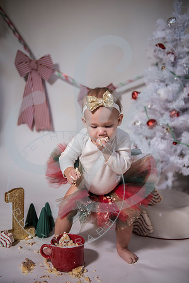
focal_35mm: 44
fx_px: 346
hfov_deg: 30.5
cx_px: 94
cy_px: 142
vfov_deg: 44.5
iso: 100
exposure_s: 1/125
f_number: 2.8
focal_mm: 44
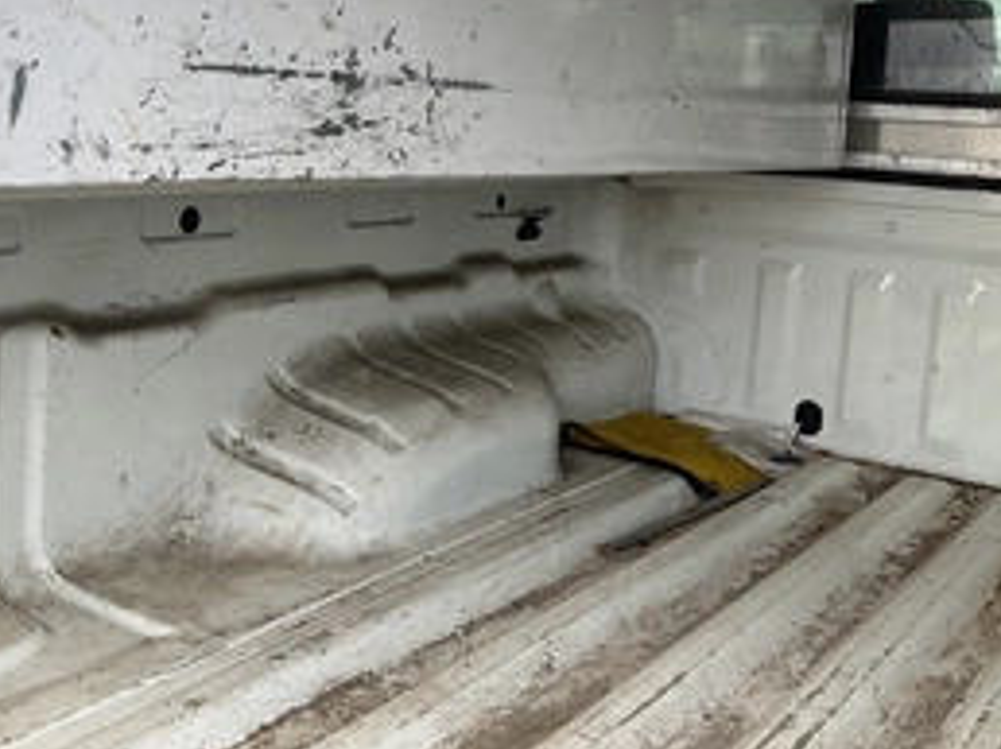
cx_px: 264
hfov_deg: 41.0
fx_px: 1300
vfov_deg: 31.9
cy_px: 256
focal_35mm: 45
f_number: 1.8
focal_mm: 3
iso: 25
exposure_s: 1/360
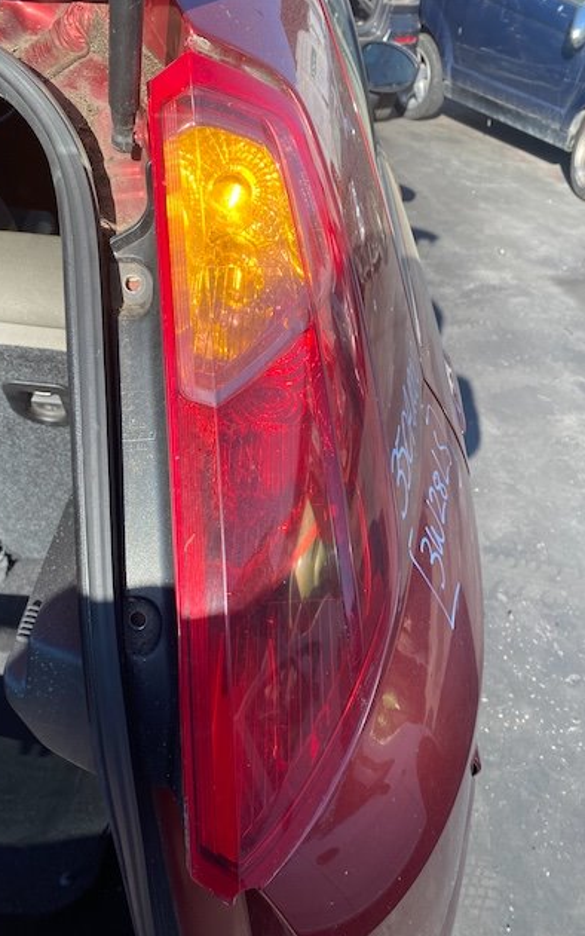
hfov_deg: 44.5
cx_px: 264
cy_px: 472
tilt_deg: -38.9
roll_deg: -3.2
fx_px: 714
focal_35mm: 28
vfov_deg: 66.5
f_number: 1.8
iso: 32
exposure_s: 1/673
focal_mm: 4.25
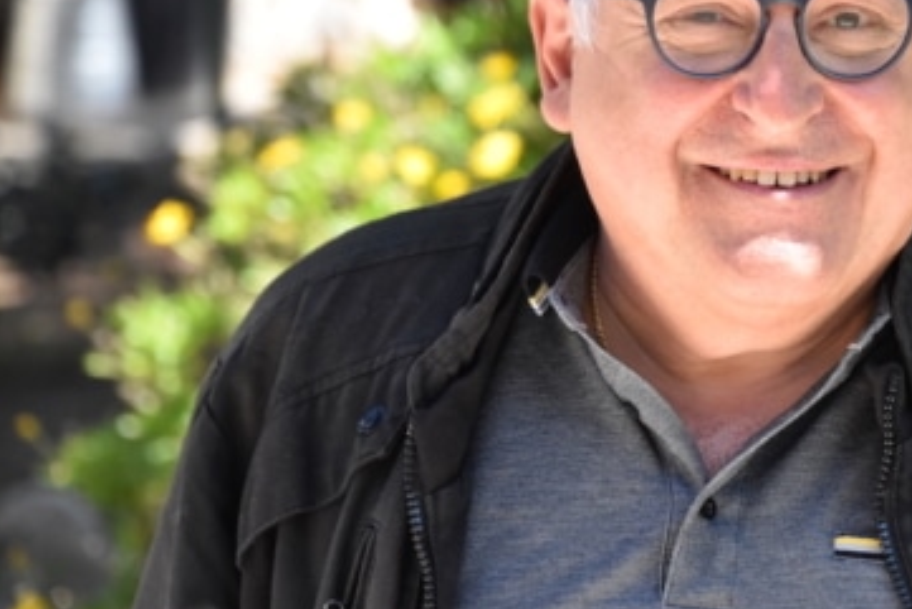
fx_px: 8844
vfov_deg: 3.9
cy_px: 255
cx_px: 750
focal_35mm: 349
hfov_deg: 5.9
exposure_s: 1/1000
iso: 1600
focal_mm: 140
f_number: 6
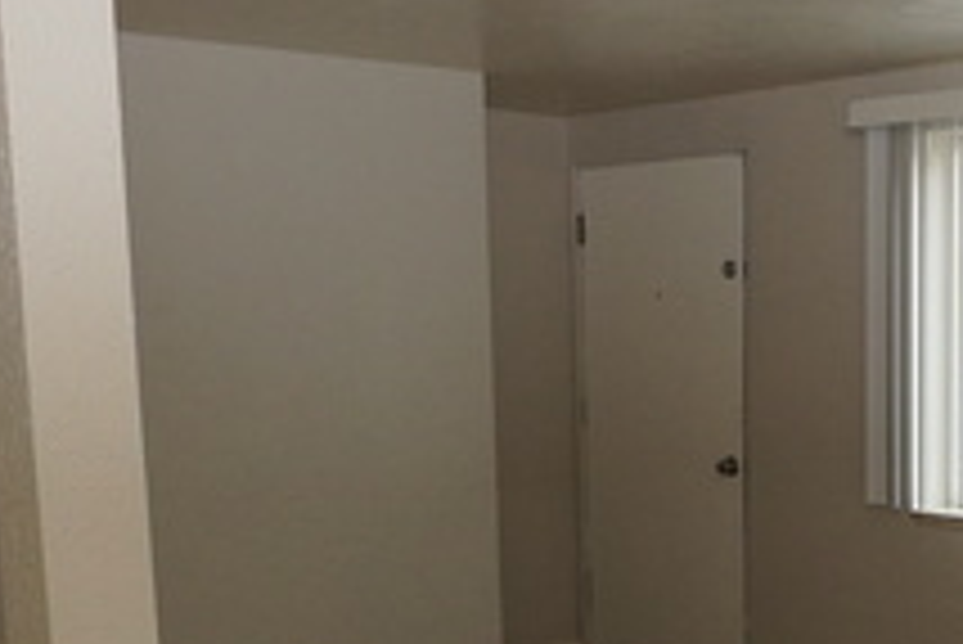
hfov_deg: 34.4
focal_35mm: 56
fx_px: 1499
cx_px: 792
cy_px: 574
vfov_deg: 23.6
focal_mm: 10
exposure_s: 1/60
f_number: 7.1
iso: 800
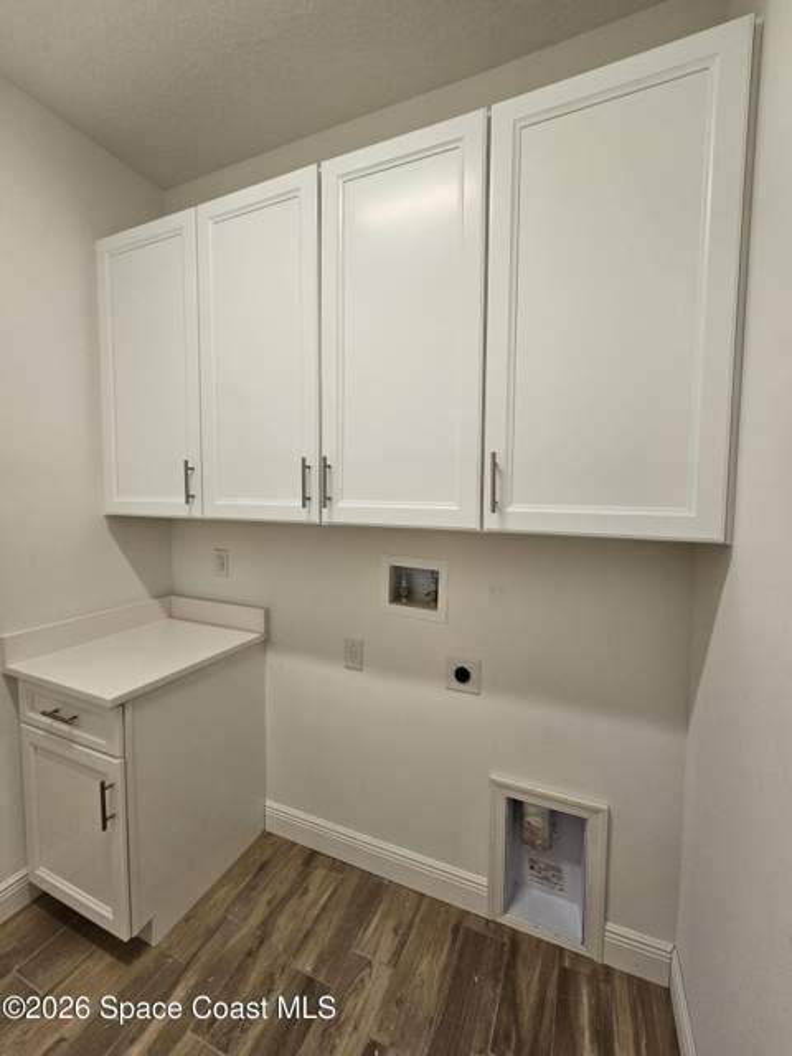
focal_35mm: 13
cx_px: 396
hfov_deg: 89.9
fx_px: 397
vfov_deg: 106.2
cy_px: 528
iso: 100
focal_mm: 2.2
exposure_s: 1/60
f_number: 2.2
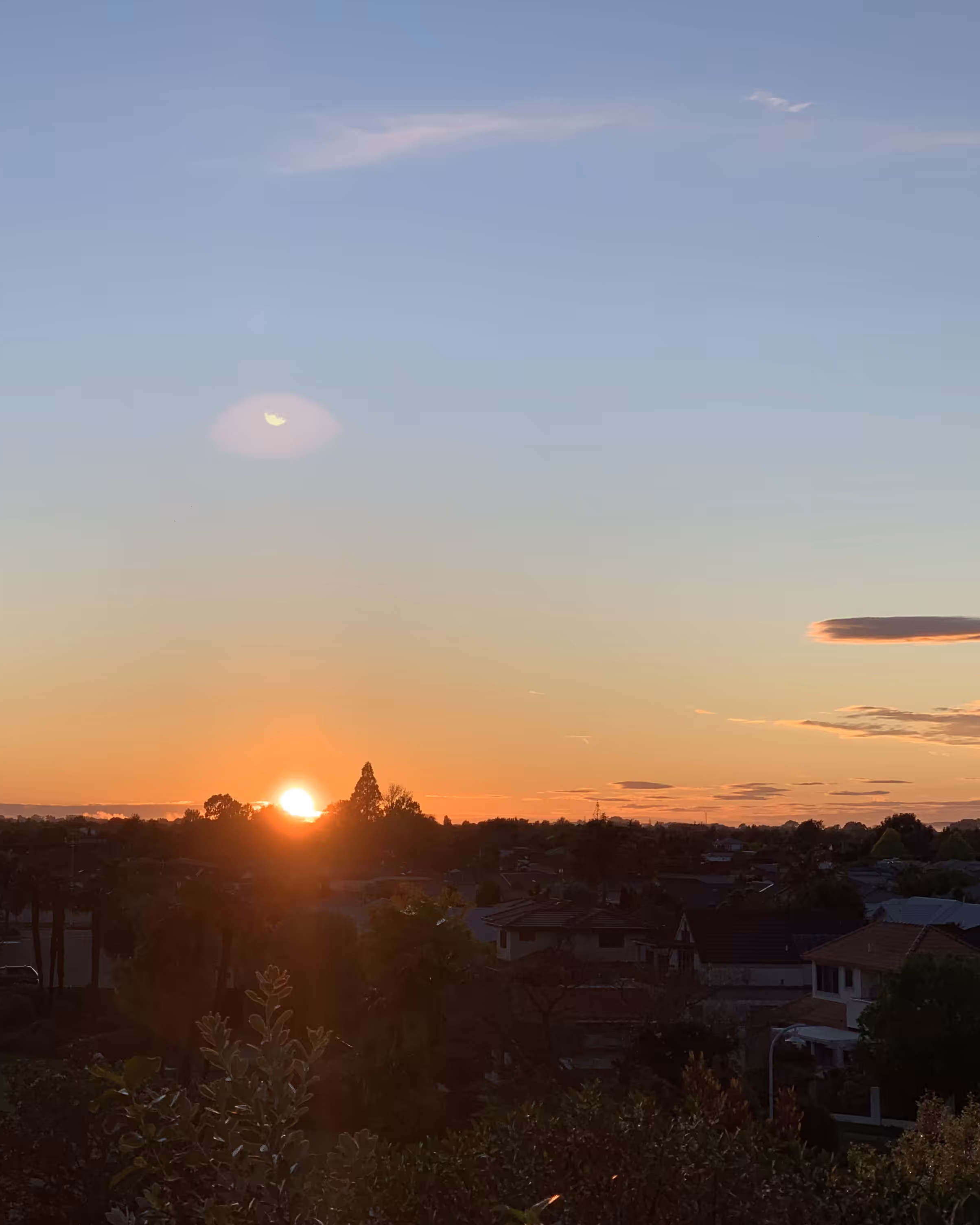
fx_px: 2465
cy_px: 611
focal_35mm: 68
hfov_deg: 22.3
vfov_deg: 27.9
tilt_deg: +3.9
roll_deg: -1.1
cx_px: 277
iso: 16
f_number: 2.4
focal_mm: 6
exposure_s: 1/551
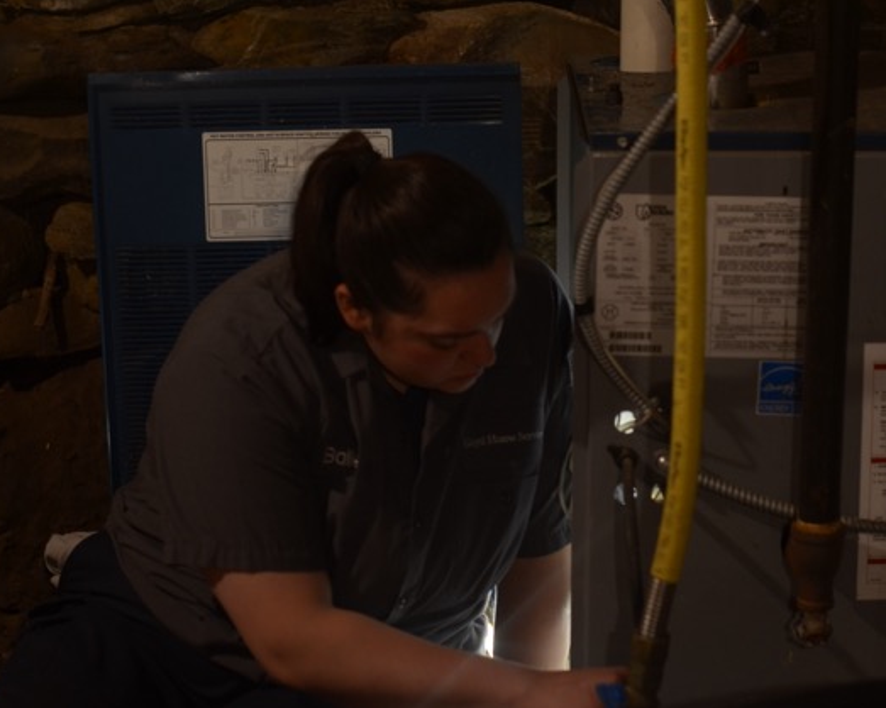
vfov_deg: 17.9
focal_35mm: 86
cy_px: 357
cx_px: 495
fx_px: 2254
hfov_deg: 22.2
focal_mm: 50
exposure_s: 1/50
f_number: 2.8
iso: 400
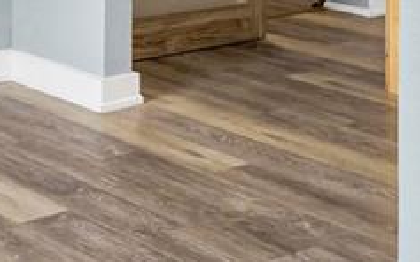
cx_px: 16
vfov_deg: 11.4
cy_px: -274
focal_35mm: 103
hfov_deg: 19.7
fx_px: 1179
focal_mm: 10
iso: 200
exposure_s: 1/6
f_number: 10
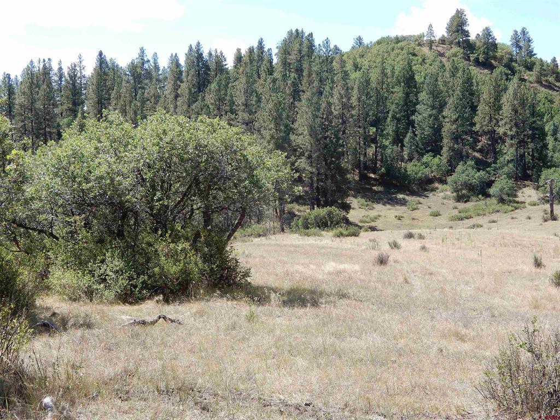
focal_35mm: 57
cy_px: 210
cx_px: 280
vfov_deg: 25.7
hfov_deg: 33.8
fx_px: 922
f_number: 4.5
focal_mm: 10.2
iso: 80
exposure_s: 1/250
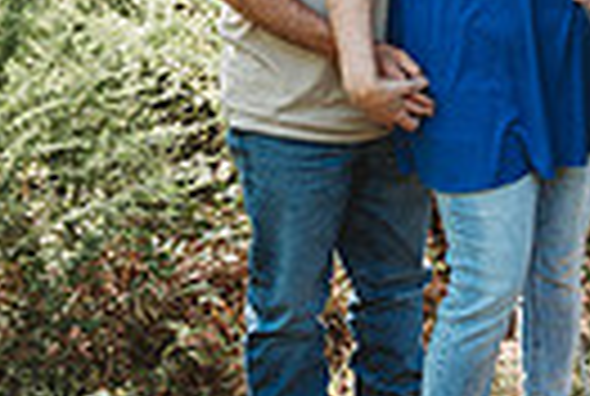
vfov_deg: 12.6
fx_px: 1741
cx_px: 1261
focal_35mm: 106
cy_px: -92
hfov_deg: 14.8
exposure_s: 1/125
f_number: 5
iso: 200
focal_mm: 24
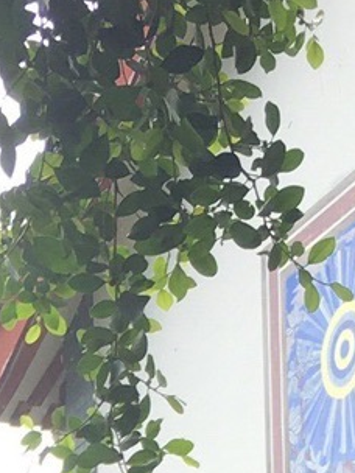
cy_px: 1002
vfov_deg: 9.5
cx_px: -358
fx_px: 2612
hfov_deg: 7.5
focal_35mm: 191
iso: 25
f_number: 2.2
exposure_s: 1/484
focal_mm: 4.15
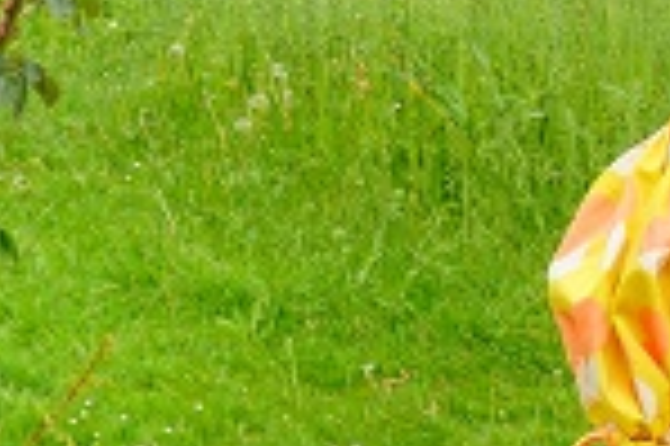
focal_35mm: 133
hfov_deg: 14.9
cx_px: 814
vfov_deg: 10.3
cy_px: 171
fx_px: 2473
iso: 100
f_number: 8
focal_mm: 22
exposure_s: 1/80
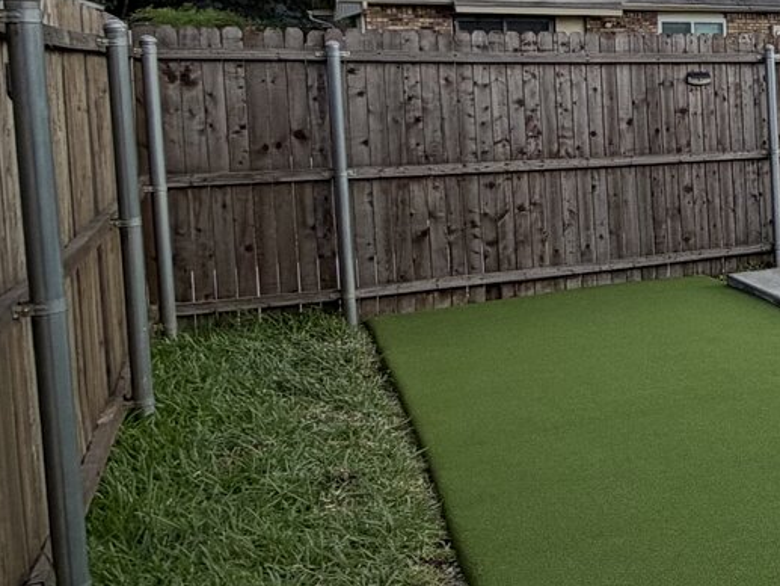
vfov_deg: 27.6
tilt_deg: -4.5
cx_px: 1290
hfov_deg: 24.2
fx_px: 1172
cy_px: 130
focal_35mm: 52
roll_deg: +0.3
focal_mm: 2.22
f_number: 2.2
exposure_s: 1/770
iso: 32
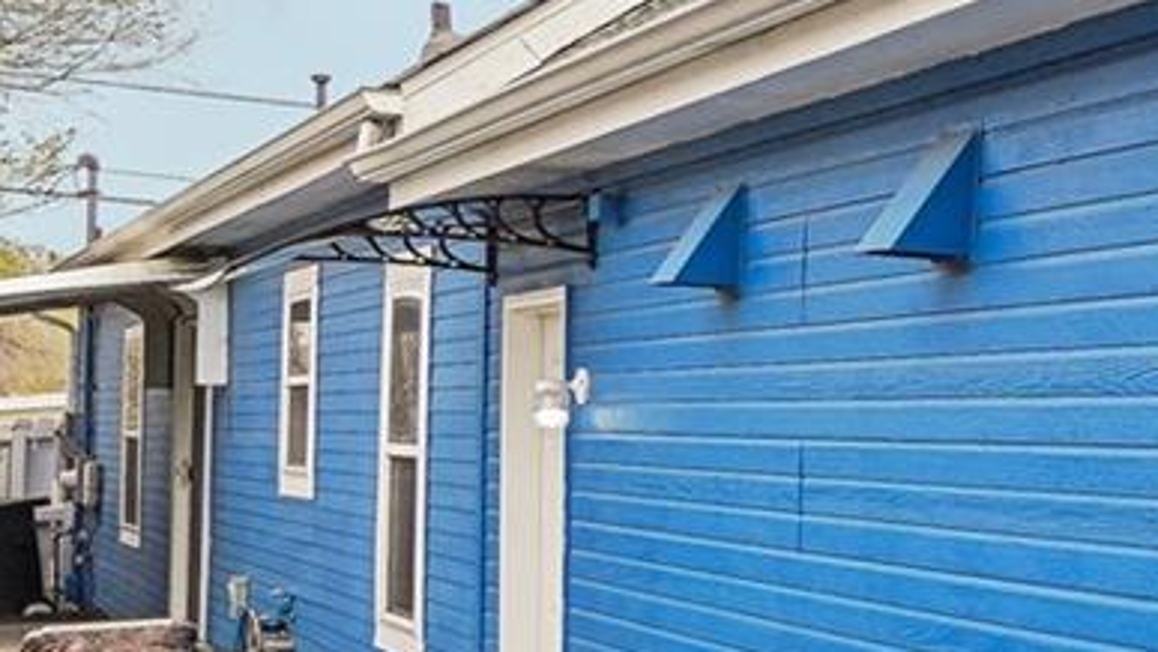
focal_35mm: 65
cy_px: 347
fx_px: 1997
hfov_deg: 20.7
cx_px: 2151
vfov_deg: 18.6
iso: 100
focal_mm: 10
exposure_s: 1/200
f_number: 8
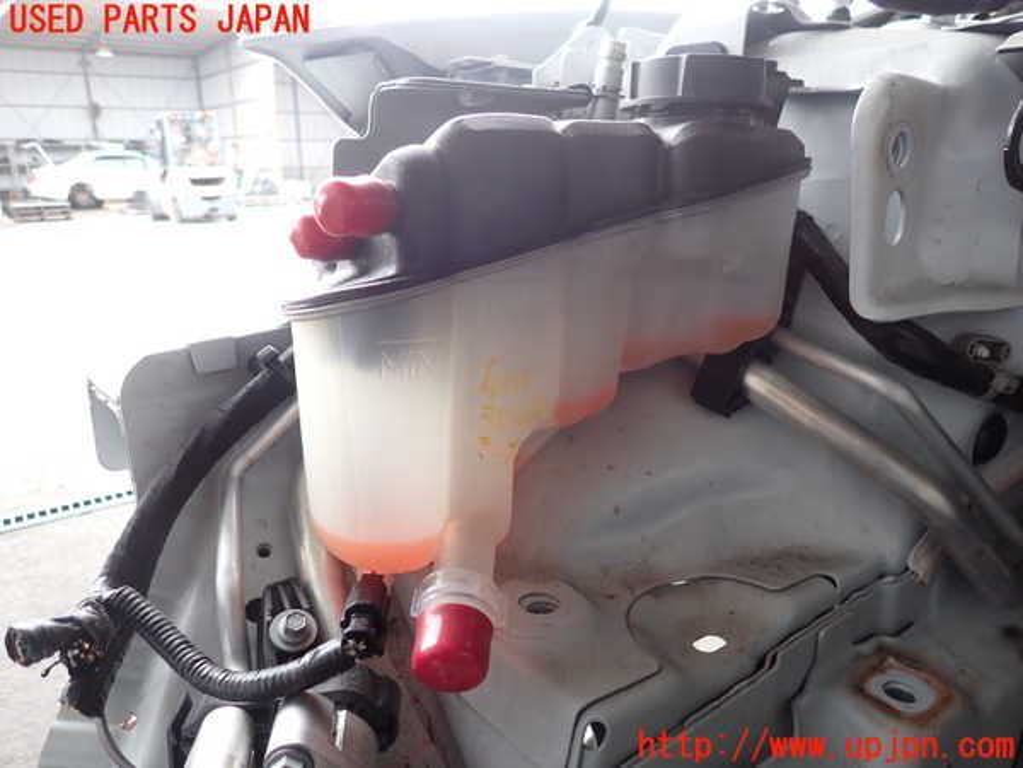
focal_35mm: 25
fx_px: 739
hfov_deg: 69.4
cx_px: 512
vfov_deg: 54.9
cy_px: 384
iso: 125
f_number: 2
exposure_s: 1/60
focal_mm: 4.5
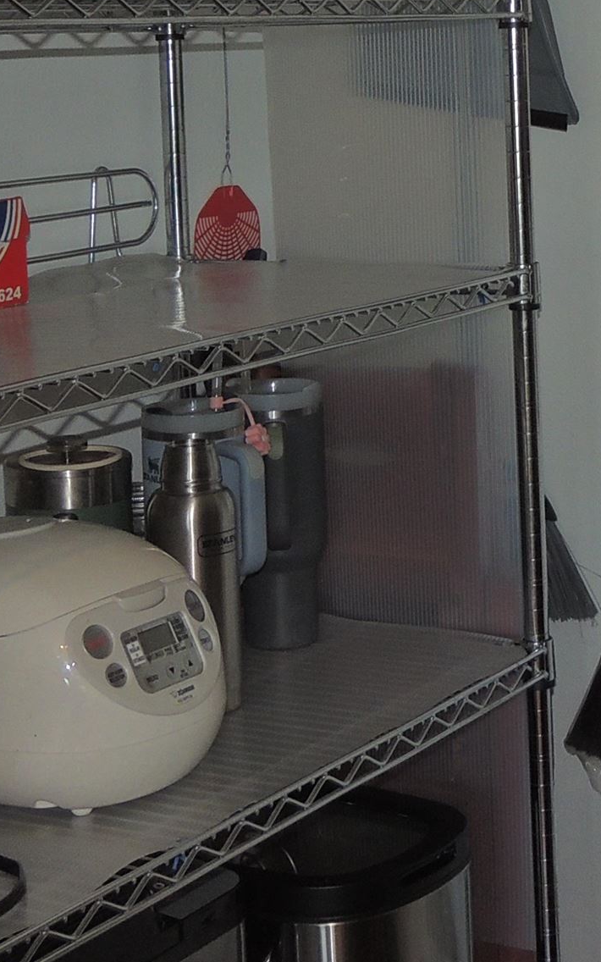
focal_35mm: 86
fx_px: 2254
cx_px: 492
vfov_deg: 23.5
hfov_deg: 15.1
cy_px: 101
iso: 200
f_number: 3.1
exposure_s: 1/30
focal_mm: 5.3
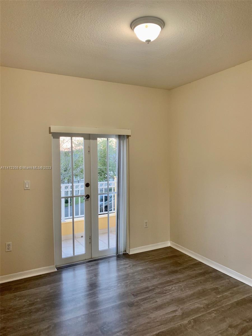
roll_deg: +0.9
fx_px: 252
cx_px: 126
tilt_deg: +0.1
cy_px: 168
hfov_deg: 53.1
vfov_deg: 67.3
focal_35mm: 26
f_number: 1.8
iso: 160
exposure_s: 1/60
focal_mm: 4.25
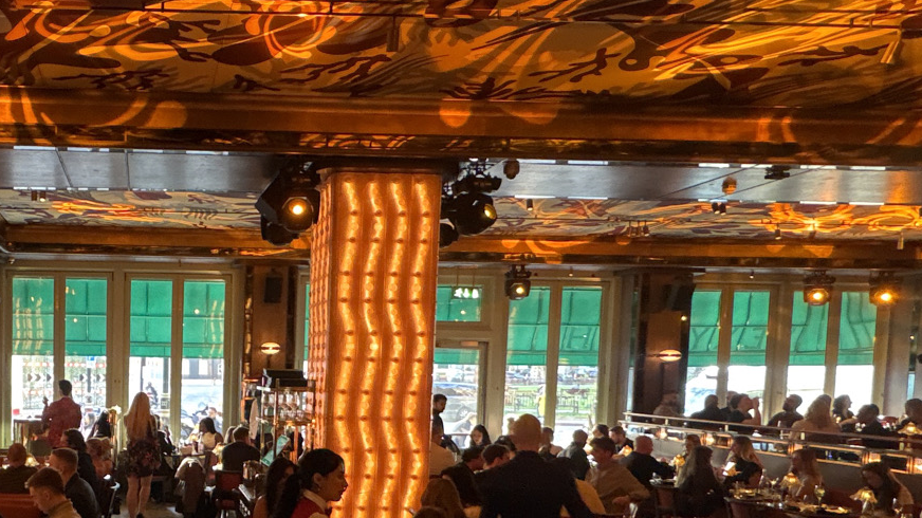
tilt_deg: -3.6
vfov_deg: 32.7
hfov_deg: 52.2
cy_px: 423
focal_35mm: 35
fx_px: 855
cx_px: 155
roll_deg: -0.6
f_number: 2.2
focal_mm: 2.22
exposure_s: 1/50
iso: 500
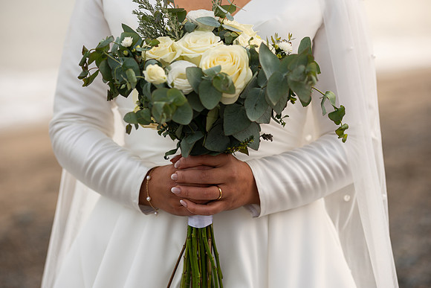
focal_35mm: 100
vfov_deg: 13.7
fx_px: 1197
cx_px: 216
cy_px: 144
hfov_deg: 20.4
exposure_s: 1/200
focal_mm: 100
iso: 100
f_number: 3.5
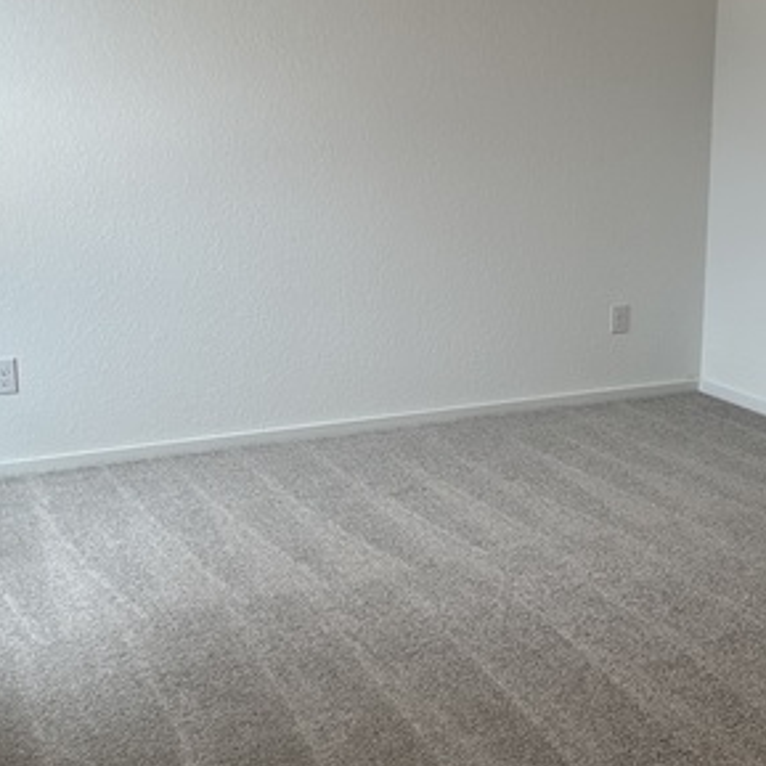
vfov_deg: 36.0
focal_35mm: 47
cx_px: 437
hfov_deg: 36.0
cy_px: 331
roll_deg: -0.2
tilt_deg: -10.4
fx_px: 1177
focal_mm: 6.86
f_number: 1.78
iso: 64
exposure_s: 1/120
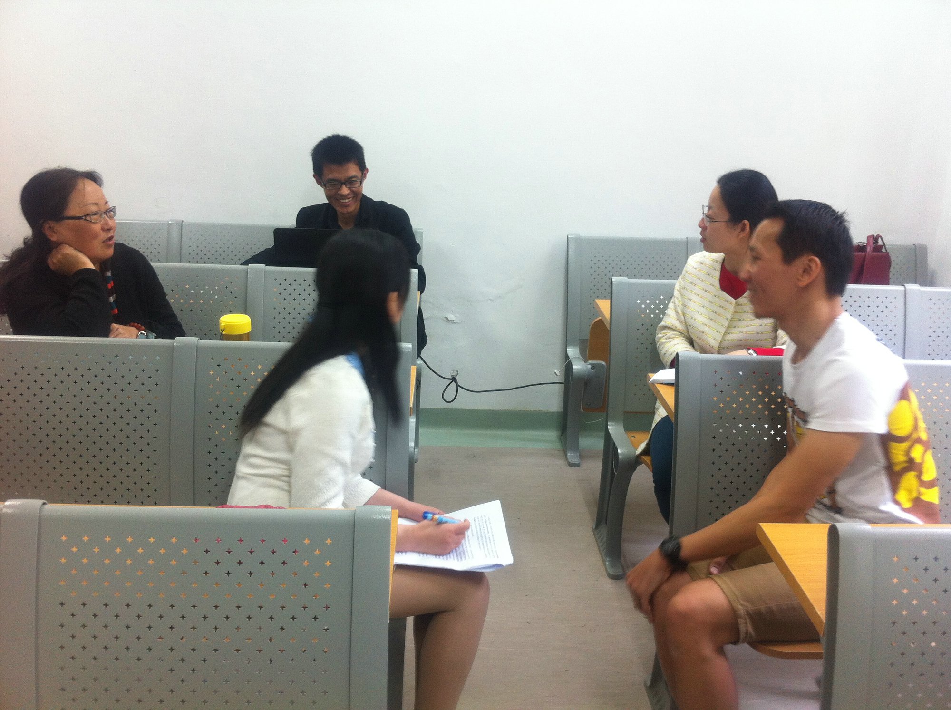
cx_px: 476
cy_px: 355
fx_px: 960
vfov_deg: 40.6
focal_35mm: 35
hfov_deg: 52.7
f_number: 2.8
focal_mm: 3.85
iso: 80
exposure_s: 1/17
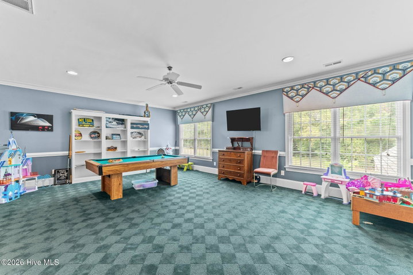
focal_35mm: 14
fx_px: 161
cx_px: 206
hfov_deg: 104.2
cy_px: 138
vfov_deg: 81.3
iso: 250
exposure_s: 1/1.67
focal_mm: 14
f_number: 8
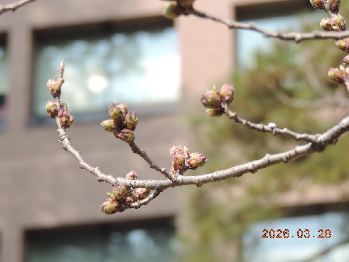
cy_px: 131
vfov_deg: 9.6
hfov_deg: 12.7
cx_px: 174
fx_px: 1563
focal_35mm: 155
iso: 80
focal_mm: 27.6
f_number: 4.4
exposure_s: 1/200
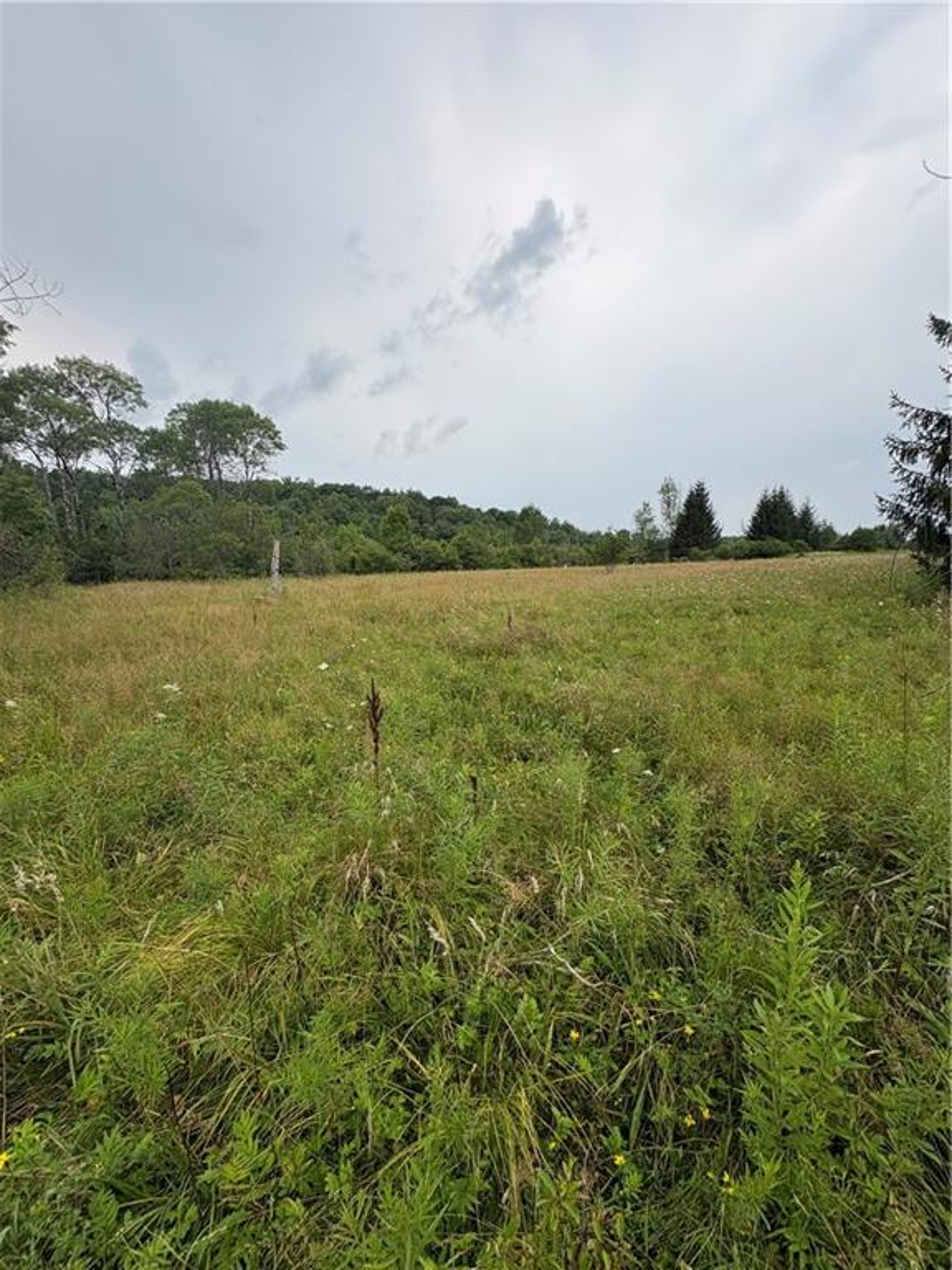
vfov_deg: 102.1
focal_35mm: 14
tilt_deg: -7.6
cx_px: 476
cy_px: 635
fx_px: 513
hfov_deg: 85.7
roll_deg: -1.2
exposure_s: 1/578
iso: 40
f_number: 2.2
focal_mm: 2.22
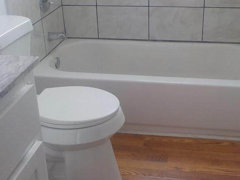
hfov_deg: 39.6
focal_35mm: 48
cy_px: 71
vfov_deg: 30.2
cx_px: 127
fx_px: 333
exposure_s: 1/30
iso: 160
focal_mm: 4.1
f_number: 3.3
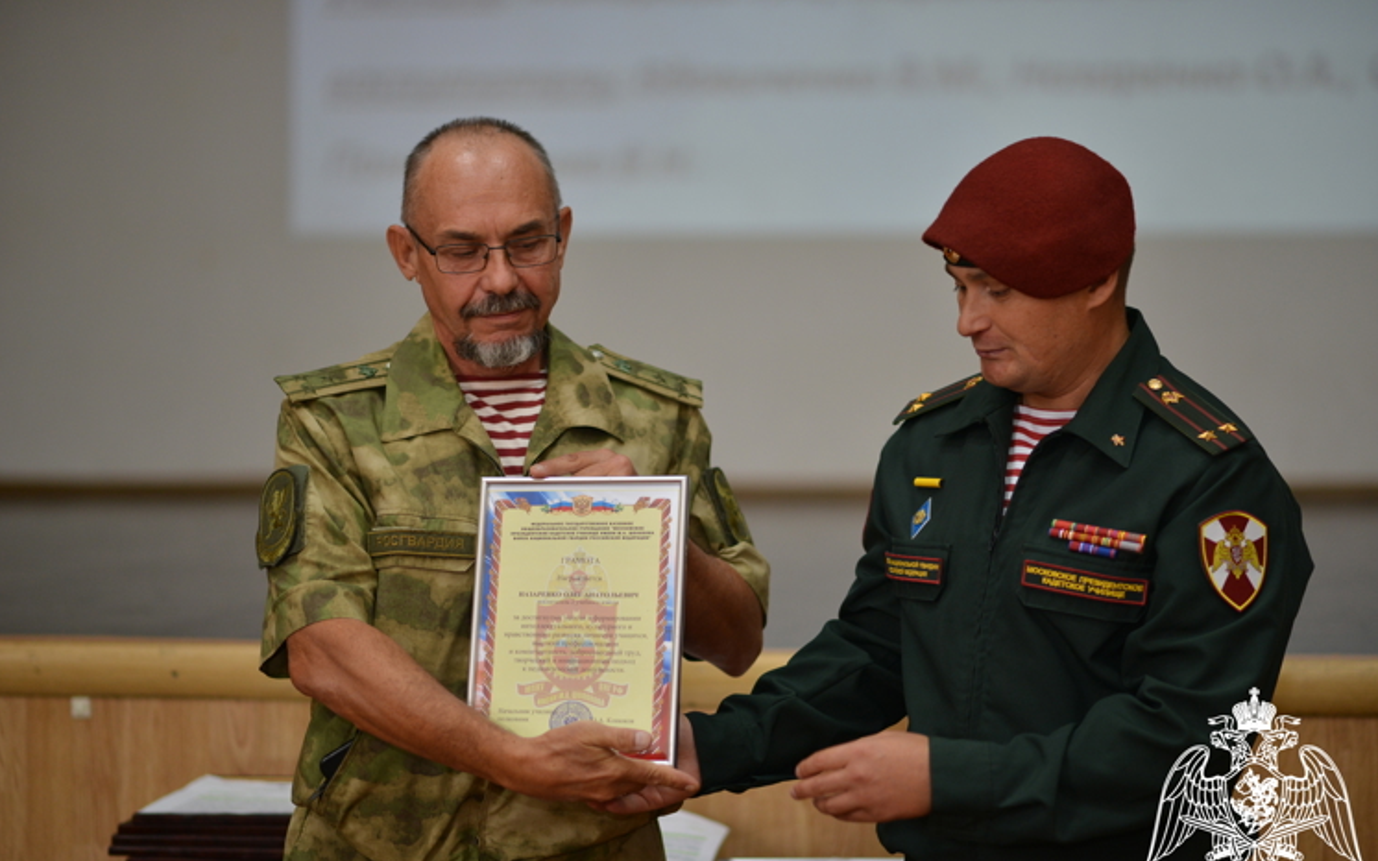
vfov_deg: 15.0
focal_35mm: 87
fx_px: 3267
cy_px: 451
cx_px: 690
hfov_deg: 23.8
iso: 640
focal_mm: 85
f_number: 1.8
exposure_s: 1/250
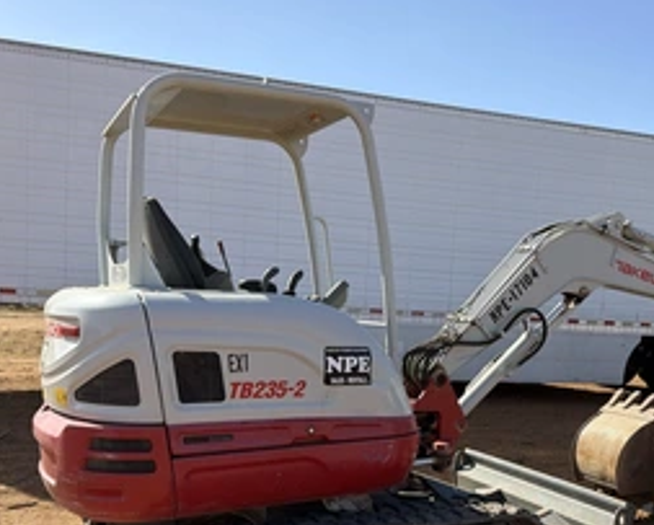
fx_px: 717
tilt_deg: -5.6
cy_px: 362
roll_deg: -2.5
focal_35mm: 37
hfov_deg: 48.8
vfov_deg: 39.6
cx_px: 388
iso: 80
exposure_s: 1/2907
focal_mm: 6.76
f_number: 1.78
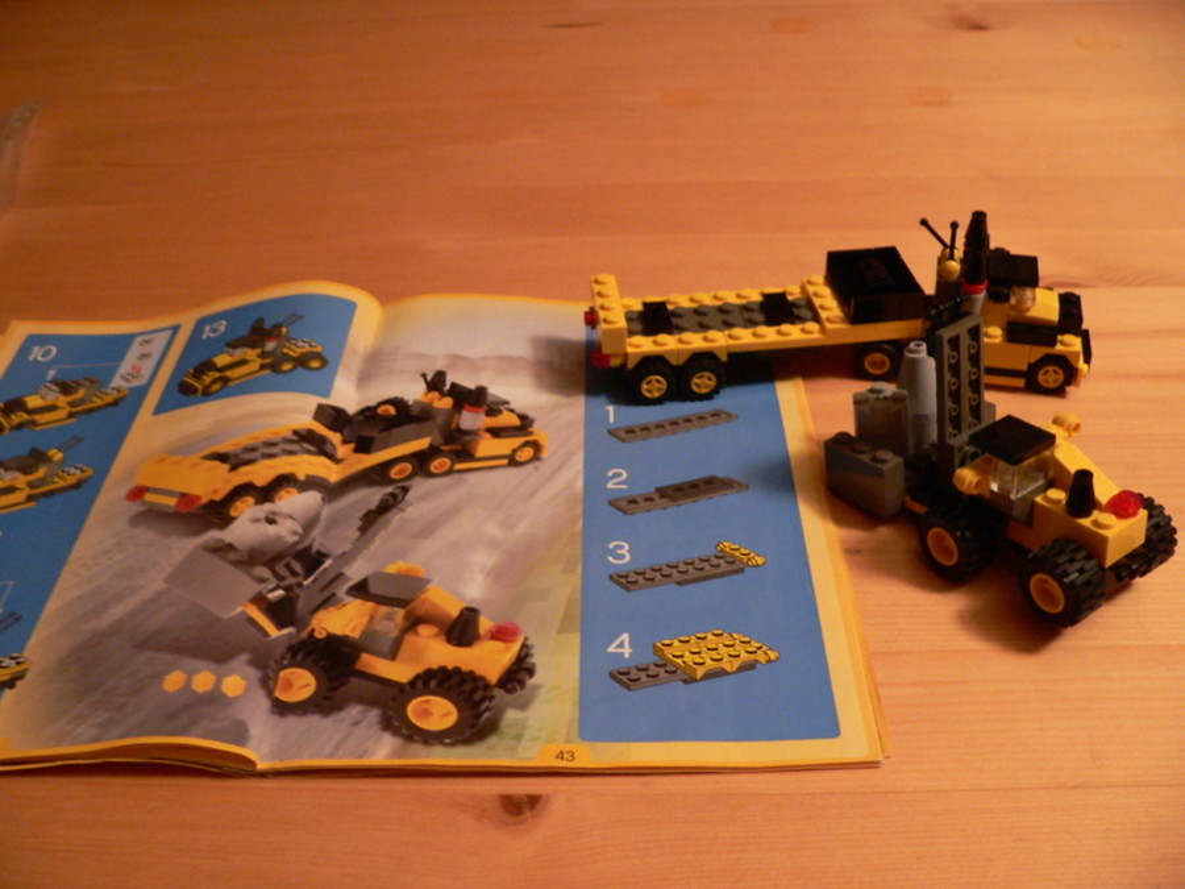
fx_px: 1232
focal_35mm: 36
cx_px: 592
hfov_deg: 51.4
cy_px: 444
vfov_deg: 39.7
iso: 200
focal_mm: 6
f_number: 2.8
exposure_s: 1/4
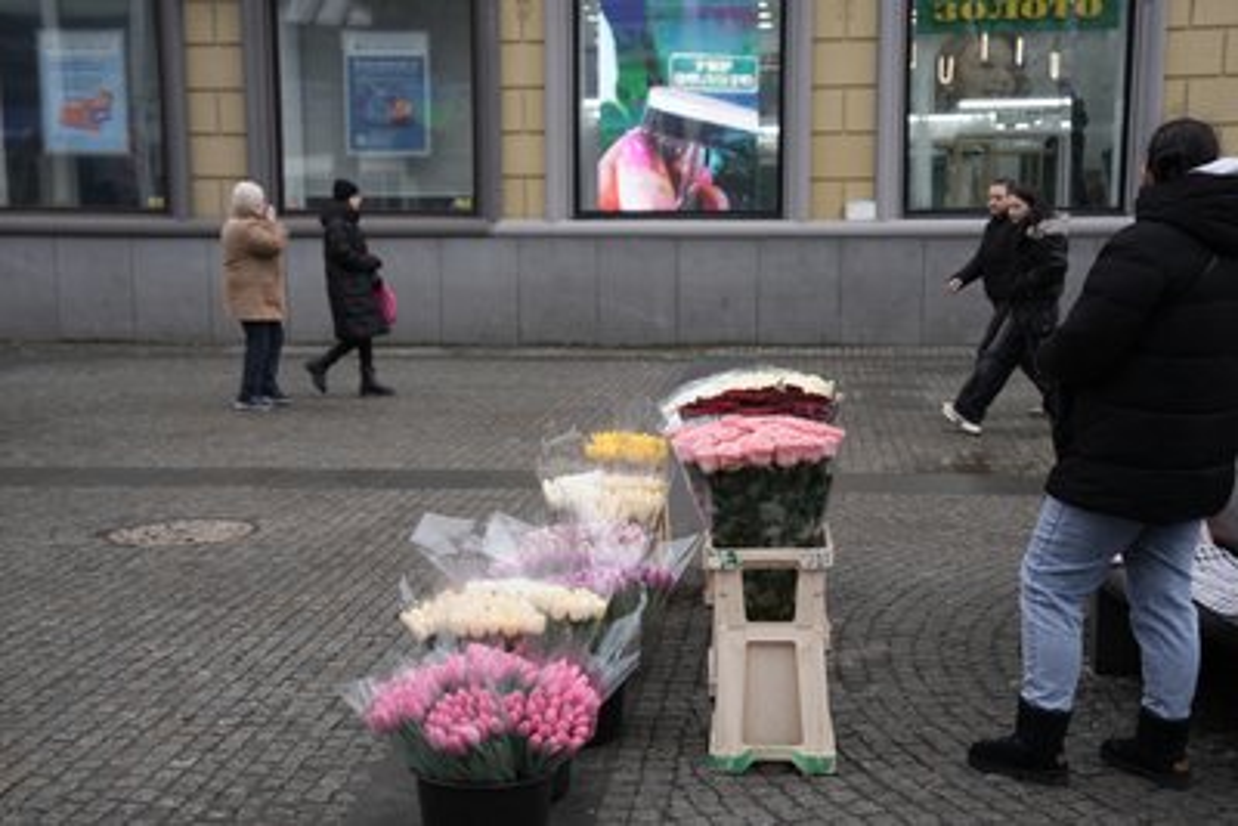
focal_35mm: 47
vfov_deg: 28.7
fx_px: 1617
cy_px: 413
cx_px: 619
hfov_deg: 41.9
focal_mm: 47
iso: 200
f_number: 2.8
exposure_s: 1/800
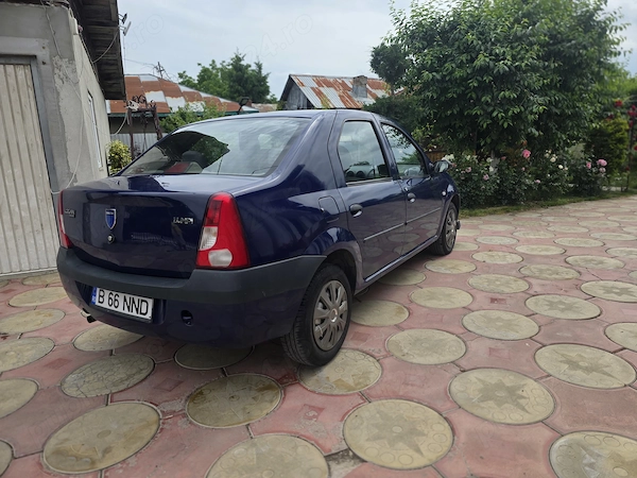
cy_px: 239
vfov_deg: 58.9
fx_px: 423
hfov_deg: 73.9
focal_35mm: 23
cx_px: 318
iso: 80
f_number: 1.7
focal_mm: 6.3
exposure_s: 1/4434
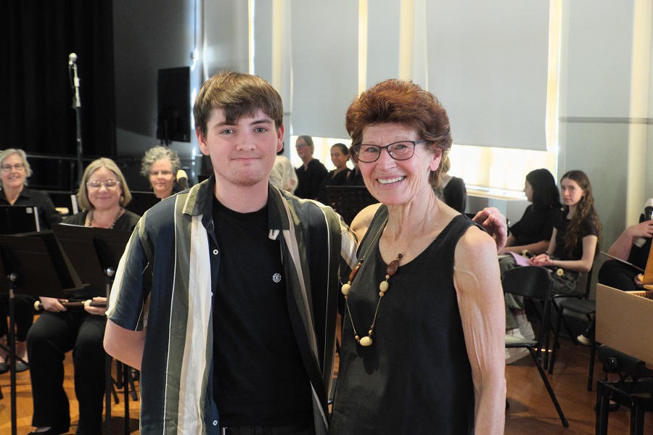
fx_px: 1125
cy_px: 218
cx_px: 326
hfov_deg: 32.4
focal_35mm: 62
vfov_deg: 21.9
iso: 8000
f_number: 6.4
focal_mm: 41.3
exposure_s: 1/100
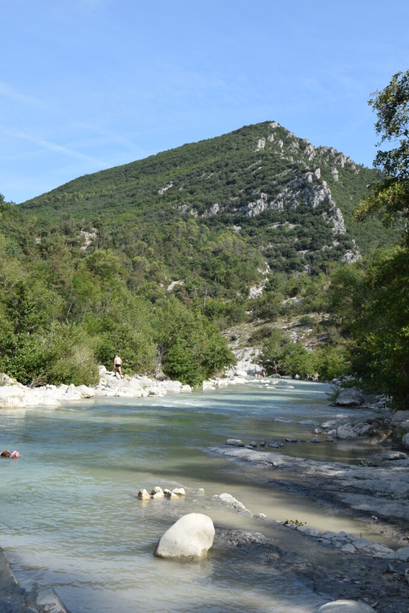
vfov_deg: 49.5
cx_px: 204
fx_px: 664
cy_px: 306
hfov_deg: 34.2
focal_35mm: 39
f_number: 9
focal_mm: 26
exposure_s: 1/320
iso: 200
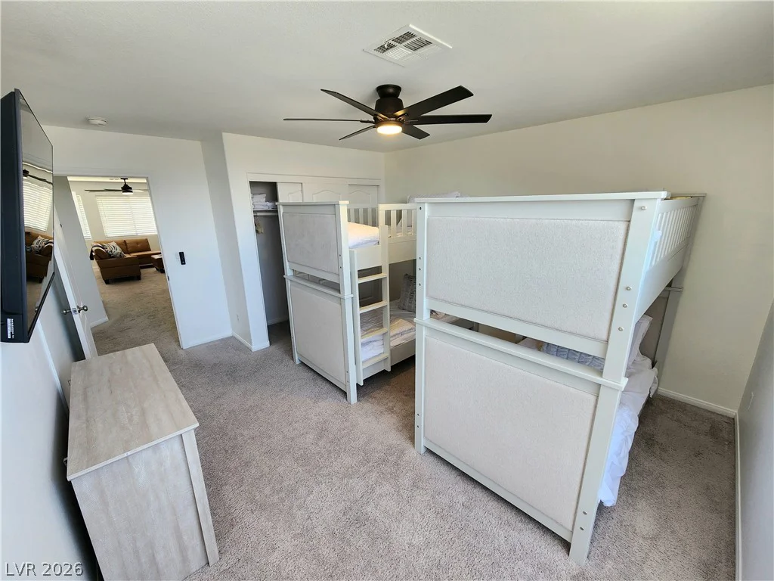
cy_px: 290
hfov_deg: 106.2
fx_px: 291
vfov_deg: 89.9
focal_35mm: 13
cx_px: 387
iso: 64
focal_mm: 2.2
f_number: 2.2
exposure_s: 1/60.2
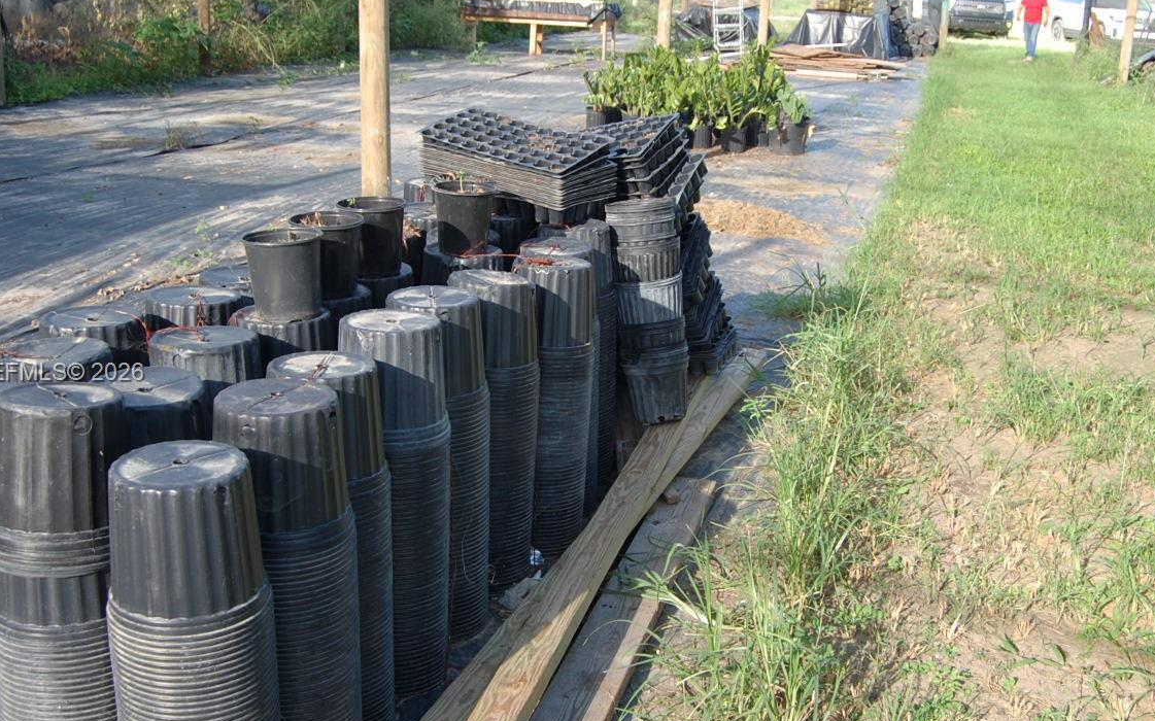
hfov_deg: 48.2
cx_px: 609
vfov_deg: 31.2
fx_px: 1290
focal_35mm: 41
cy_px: 375
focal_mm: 20
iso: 200
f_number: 5
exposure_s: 1/100
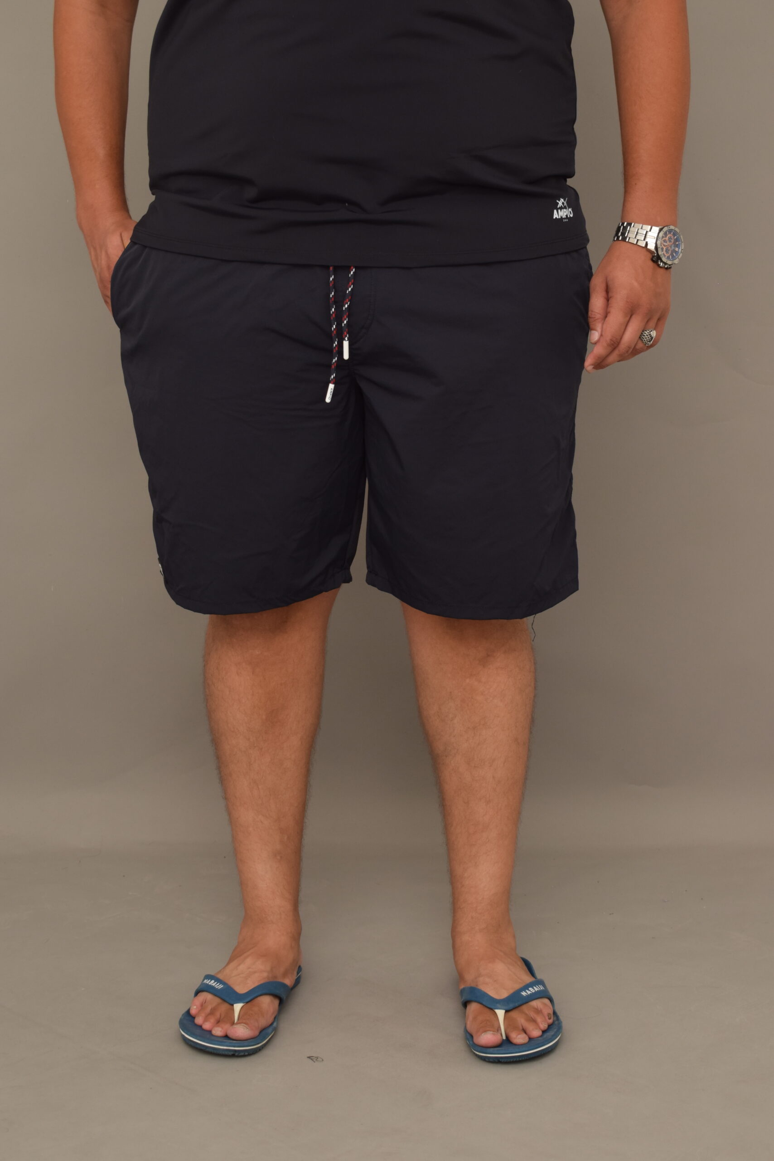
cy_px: 580
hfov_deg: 20.2
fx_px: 2176
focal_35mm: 68
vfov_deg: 29.9
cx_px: 387
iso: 400
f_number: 8
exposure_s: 1/80
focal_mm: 45
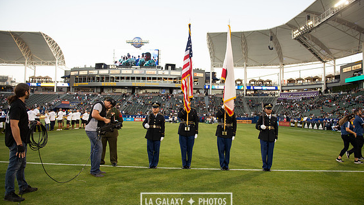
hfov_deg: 71.9
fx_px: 251
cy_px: 104
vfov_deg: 44.4
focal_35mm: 26
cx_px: 186
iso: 900
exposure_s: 1/640
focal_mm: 24
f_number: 2.8
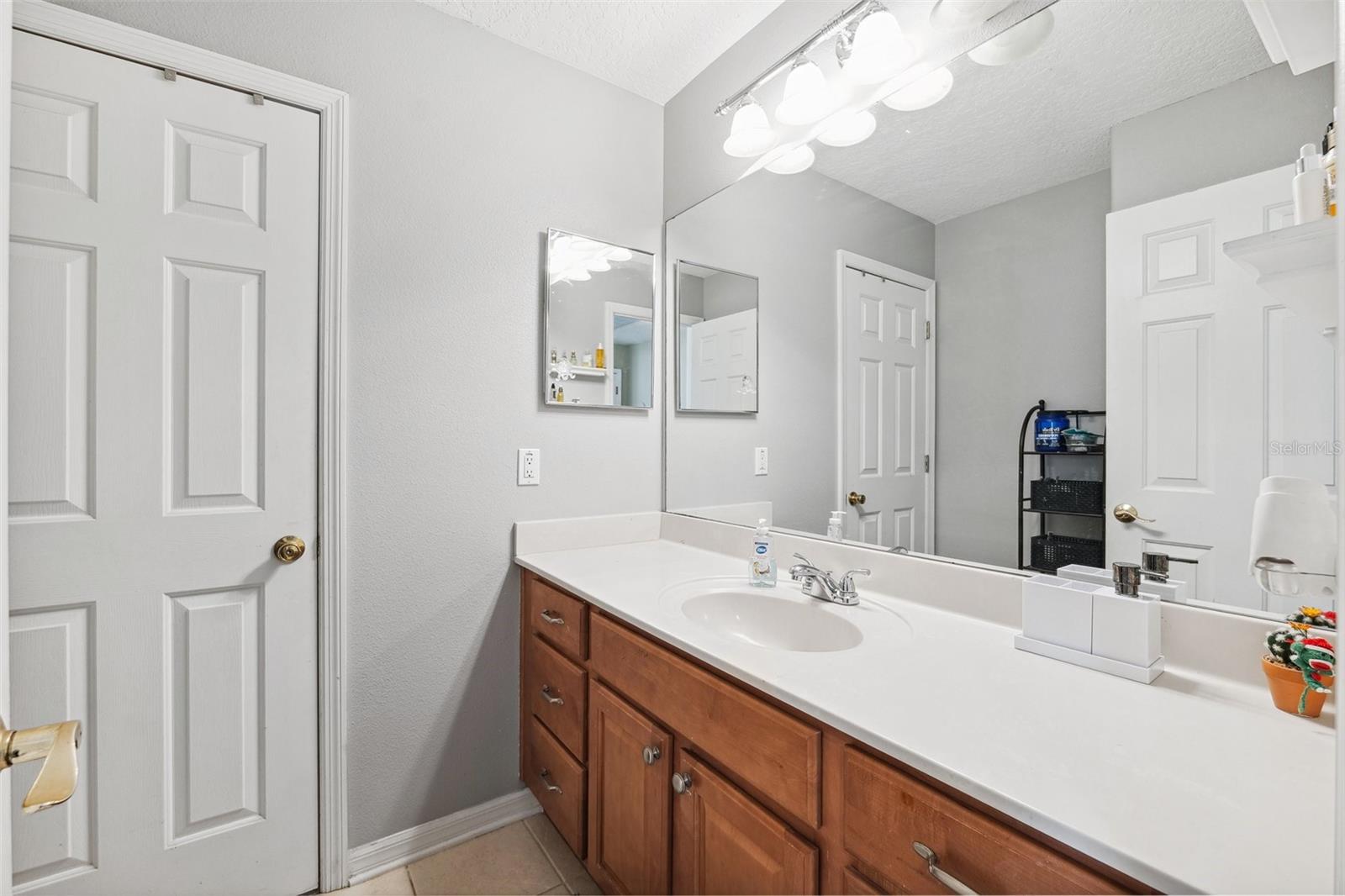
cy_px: 448
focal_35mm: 14
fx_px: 523
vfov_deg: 81.2
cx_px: 672
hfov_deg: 104.3
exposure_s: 1/4
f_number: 8
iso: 400
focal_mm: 14
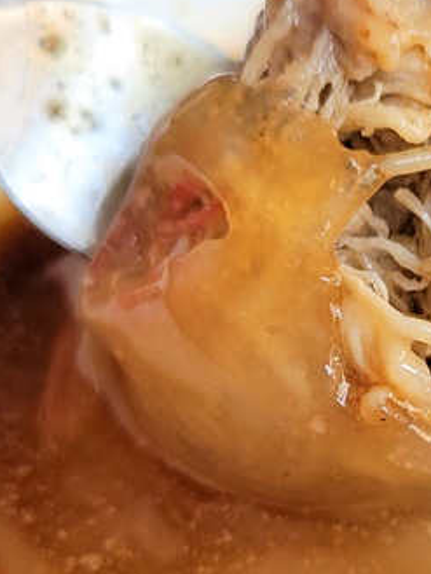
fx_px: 1311
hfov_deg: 18.2
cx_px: 434
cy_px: 335
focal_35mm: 79
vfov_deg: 24.7
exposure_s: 1/120
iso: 50
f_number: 1.8
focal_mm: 5.4
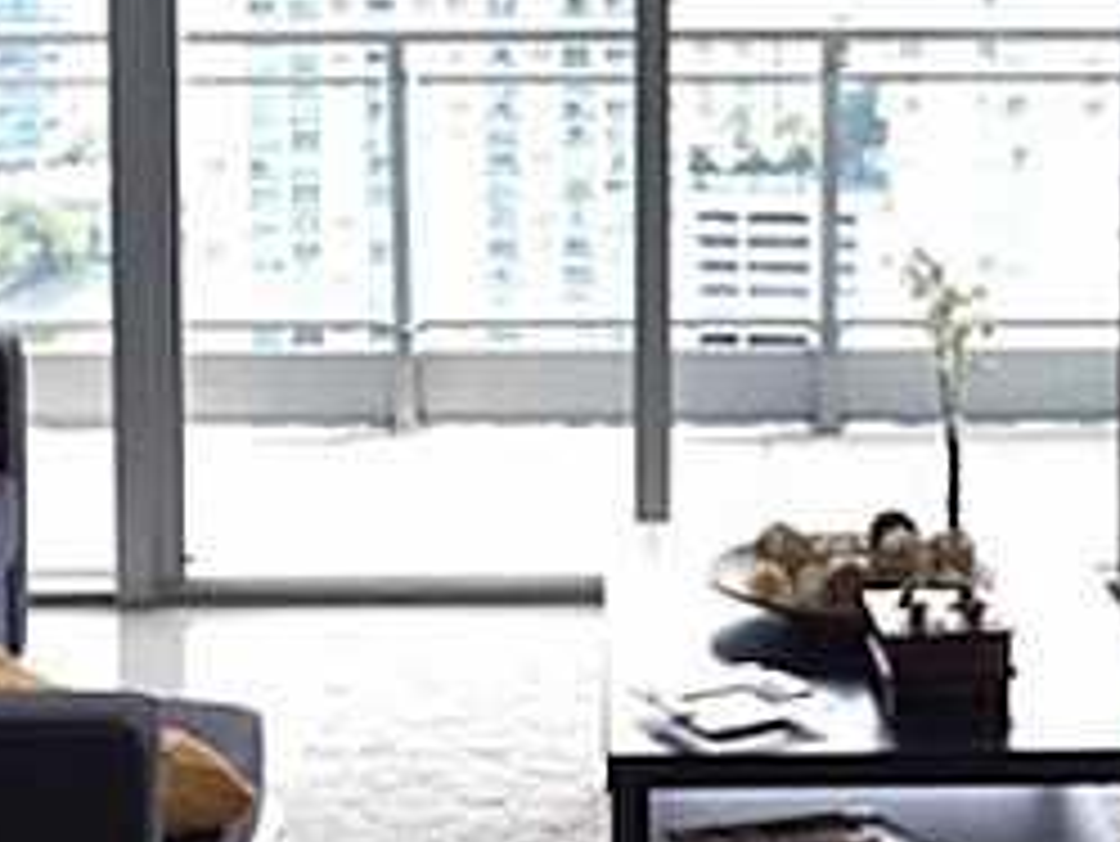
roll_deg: +0.0
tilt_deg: -5.7
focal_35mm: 93
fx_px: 3010
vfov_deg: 15.6
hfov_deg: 21.1
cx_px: 612
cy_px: -23
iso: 40
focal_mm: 4.15
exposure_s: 1/120
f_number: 2.2
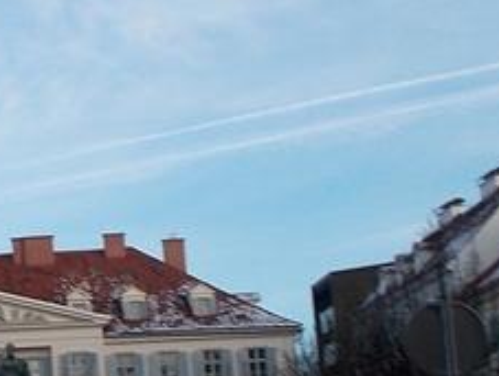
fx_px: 1473
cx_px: -136
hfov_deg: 18.0
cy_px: 266
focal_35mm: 102
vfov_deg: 14.5
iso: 80
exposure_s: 1/125
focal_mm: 4.1
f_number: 3.3
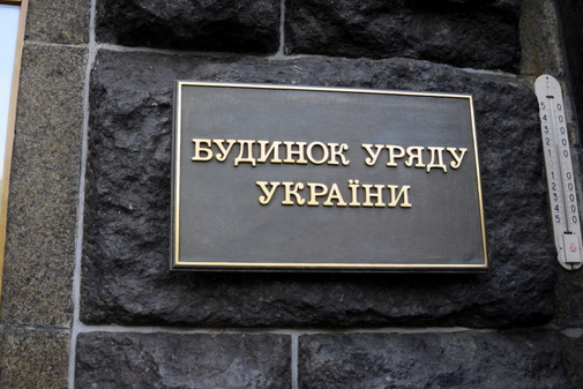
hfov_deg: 43.6
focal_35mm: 45
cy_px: 173
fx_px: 729
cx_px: 272
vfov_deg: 29.9
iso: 400
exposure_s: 1/320
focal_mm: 35
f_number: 4
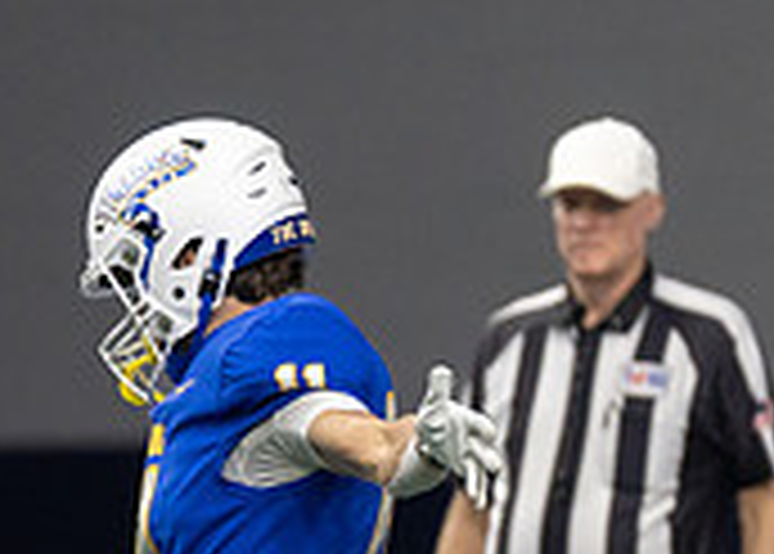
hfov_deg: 2.1
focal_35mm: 954
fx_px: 20979
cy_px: 608
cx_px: -219
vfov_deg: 1.5
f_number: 2.8
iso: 1600
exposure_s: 1/1250
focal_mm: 200
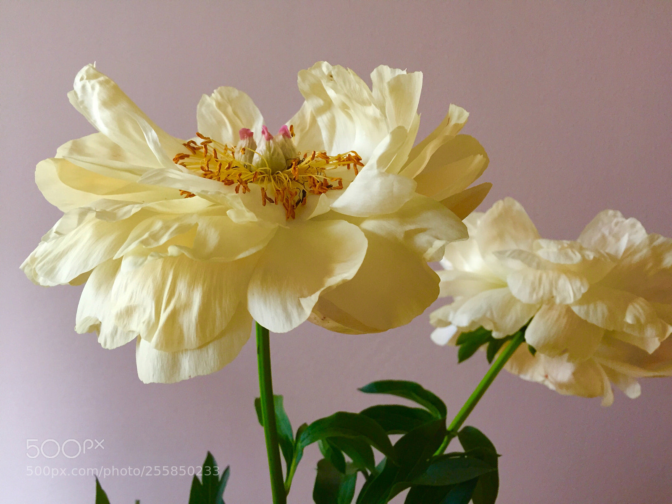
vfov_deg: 48.2
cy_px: 252
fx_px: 563
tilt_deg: -11.3
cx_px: 336
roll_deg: +1.3
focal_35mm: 29
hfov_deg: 61.7
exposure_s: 1/33
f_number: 2.2
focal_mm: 4.15
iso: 160
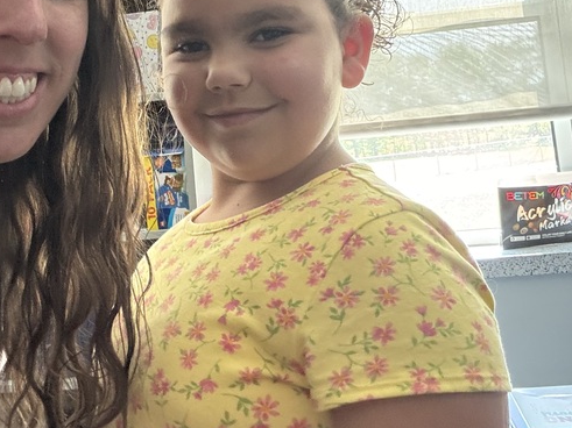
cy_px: 66
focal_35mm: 48
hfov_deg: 39.5
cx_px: 228
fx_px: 793
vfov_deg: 29.3
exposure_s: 1/45
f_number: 1.9
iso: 320
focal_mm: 2.69
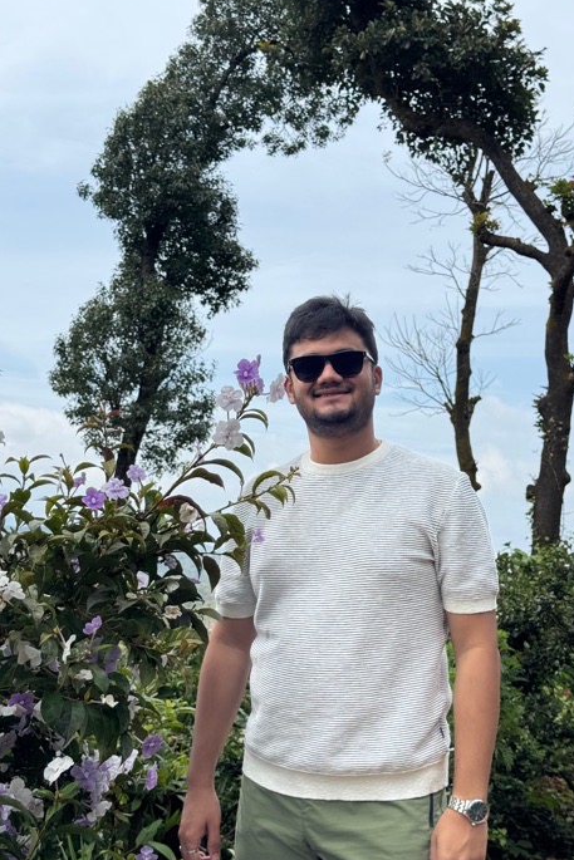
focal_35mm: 51
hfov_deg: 26.5
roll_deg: -4.5
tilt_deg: +6.6
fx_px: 1219
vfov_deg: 38.9
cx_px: 328
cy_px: 426
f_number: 1.78
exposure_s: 1/3610
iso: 64
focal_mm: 6.76
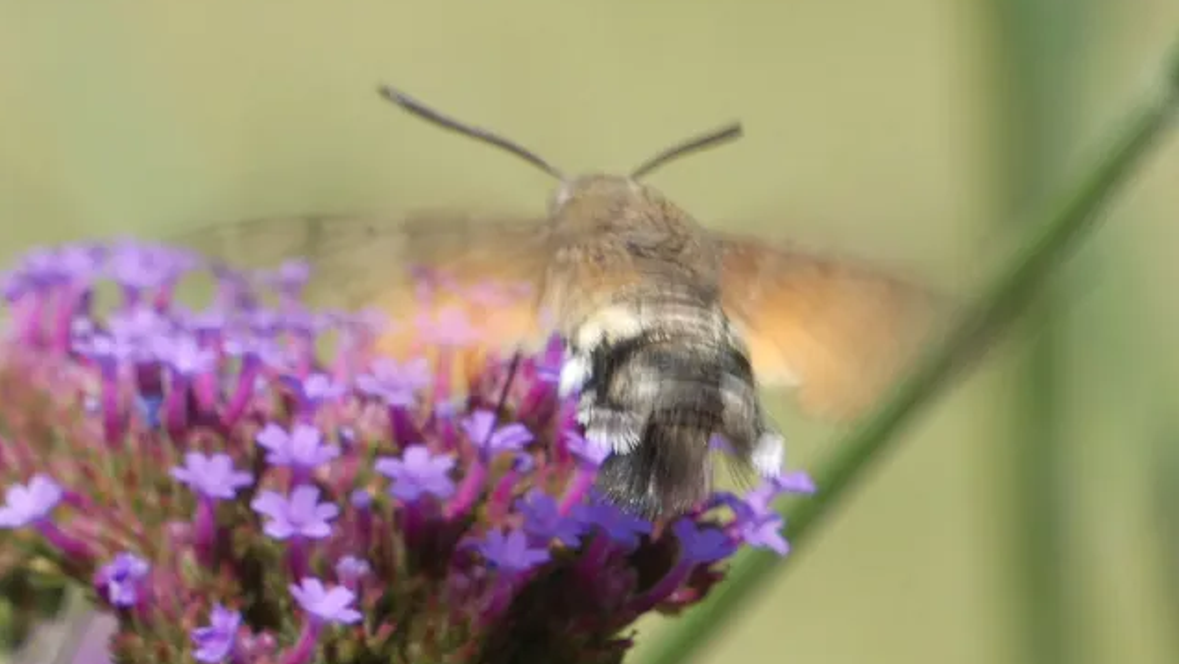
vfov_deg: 1.7
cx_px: 590
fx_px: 21948
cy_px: 418
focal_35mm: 702
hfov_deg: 3.1
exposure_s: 1/125
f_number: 5.6
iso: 80
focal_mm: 115
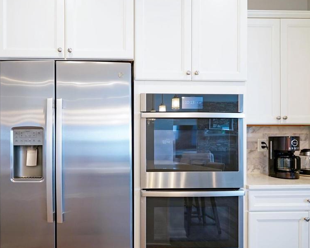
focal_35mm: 27
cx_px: 114
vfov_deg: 53.0
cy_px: 140
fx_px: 248
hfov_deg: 63.1
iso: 200
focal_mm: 10
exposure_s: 1/30
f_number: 2.8
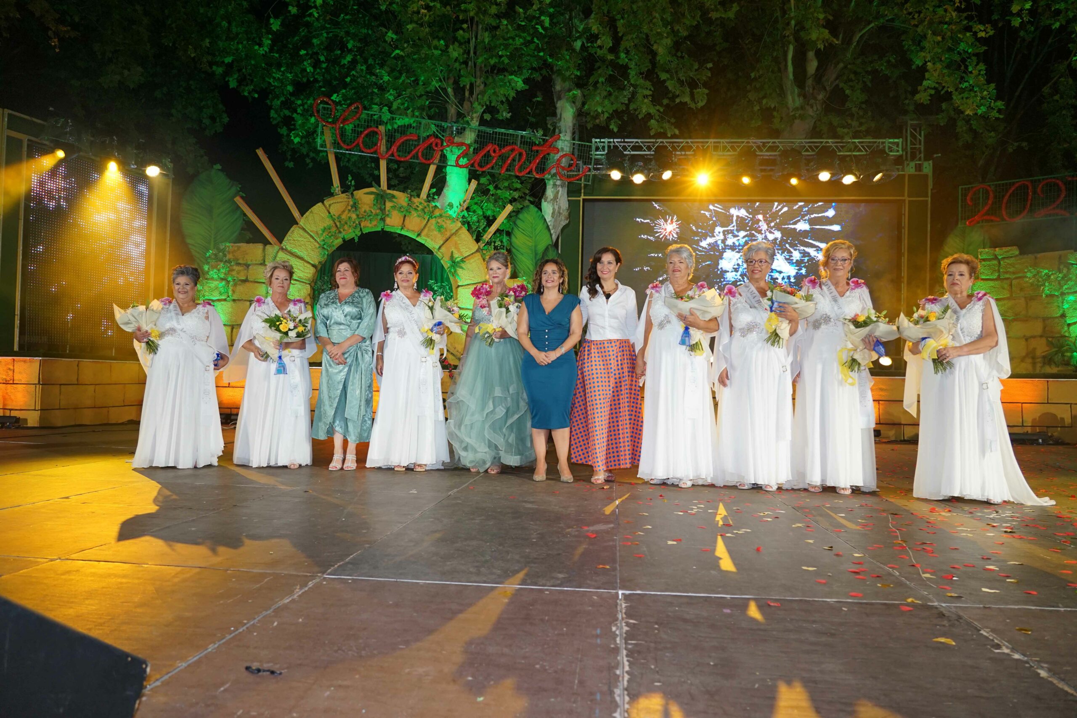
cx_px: 538
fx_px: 718
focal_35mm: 24
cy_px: 359
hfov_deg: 73.7
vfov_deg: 53.1
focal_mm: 24
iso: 640
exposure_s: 1/160
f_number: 4
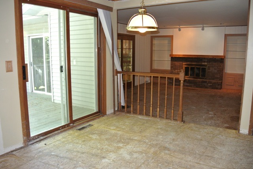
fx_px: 204
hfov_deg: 63.6
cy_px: 84
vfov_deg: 45.0
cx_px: 126
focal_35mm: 29
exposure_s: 1/60
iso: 500
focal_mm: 11
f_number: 3.5
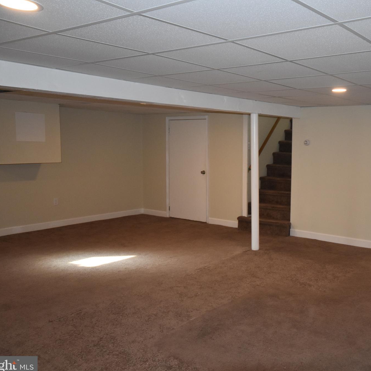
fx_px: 424
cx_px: 259
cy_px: 188
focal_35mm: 35
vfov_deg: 47.2
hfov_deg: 46.2
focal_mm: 18
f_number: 5.3
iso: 1600
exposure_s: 1/80
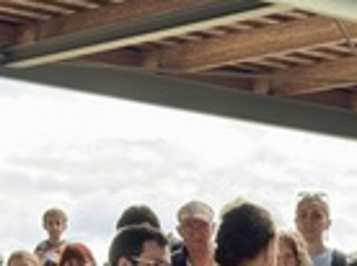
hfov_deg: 11.1
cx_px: 440
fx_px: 1791
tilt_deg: +1.5
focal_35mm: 174
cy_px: 435
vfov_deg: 8.3
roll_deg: -1.0
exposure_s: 1/349
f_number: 1.78
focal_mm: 6.76
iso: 64
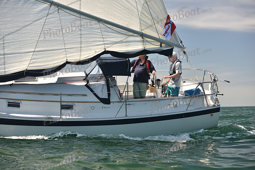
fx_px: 553
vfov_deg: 17.5
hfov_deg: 26.0
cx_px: 128
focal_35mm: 78
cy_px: 85
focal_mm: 78
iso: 250
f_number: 4.5
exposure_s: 1/800
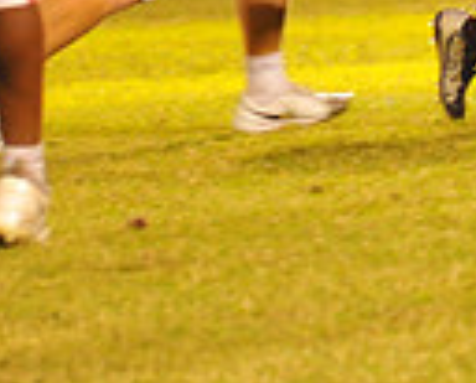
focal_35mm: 847
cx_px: 1000
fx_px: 11960
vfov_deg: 1.8
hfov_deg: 2.3
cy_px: -219
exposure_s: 1/160
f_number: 5
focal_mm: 200
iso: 5000
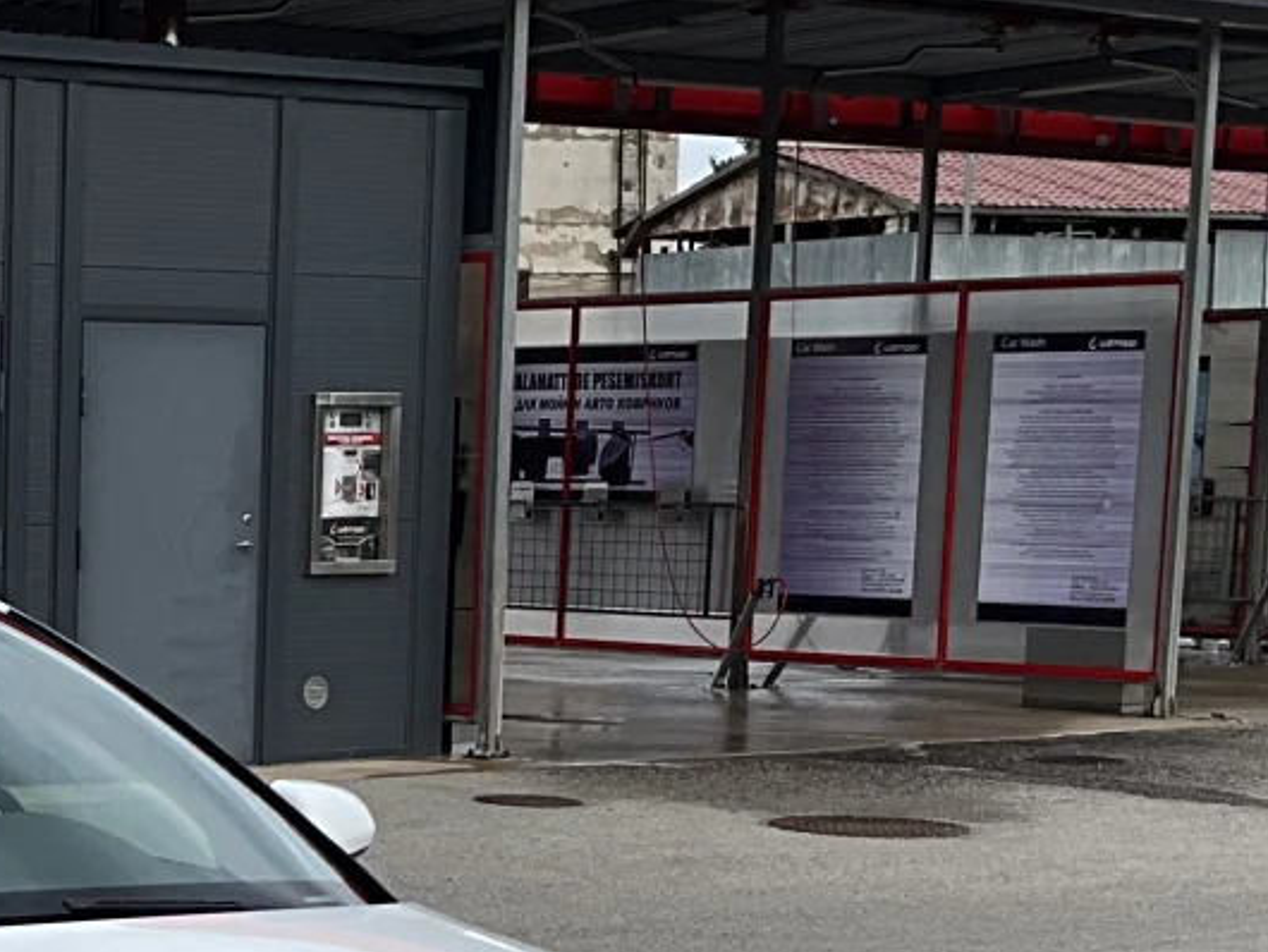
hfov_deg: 18.0
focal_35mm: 105
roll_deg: -0.4
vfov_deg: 13.8
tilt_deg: -9.8
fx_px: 3848
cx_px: -167
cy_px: 1067
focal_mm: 3
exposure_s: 1/749
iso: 25
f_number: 1.8
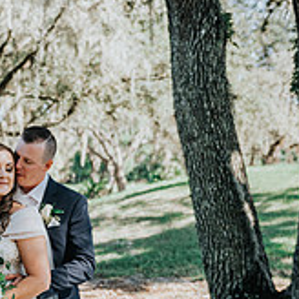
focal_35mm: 84
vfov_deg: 20.2
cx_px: 55
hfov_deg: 20.4
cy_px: 277
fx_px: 821
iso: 125
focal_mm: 36
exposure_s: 1/250
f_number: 2.8
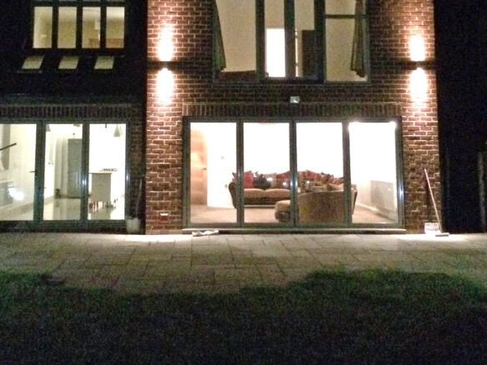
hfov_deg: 36.1
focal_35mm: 53
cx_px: 207
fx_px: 746
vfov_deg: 26.9
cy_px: 60
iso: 1250
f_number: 2.2
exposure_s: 1/15
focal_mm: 4.12
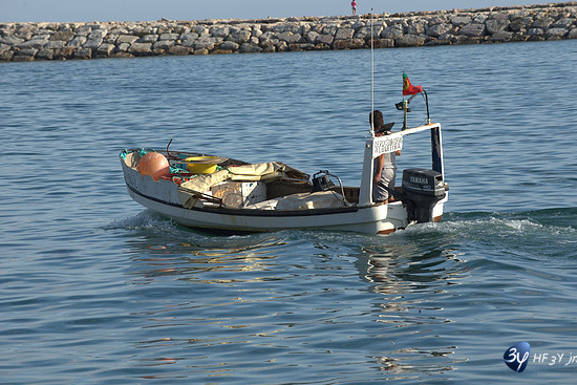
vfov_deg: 6.5
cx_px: 290
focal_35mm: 211
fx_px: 3383
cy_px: 186
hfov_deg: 9.8
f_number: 10
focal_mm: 200
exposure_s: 1/400
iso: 200
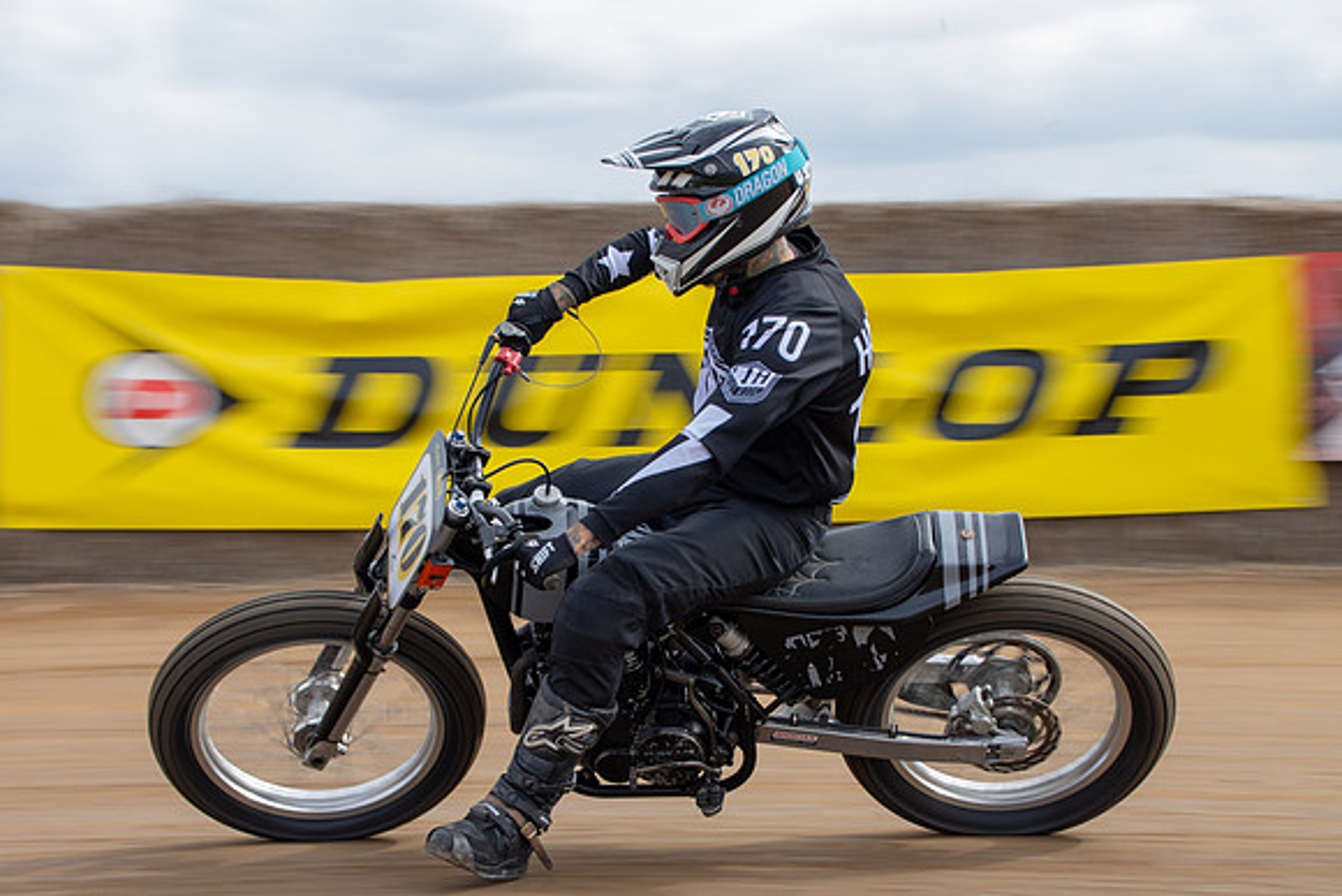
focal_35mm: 100
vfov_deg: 13.7
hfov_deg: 20.4
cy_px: 448
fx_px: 3730
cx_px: 671
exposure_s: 1/125
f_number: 8
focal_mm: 62
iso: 125
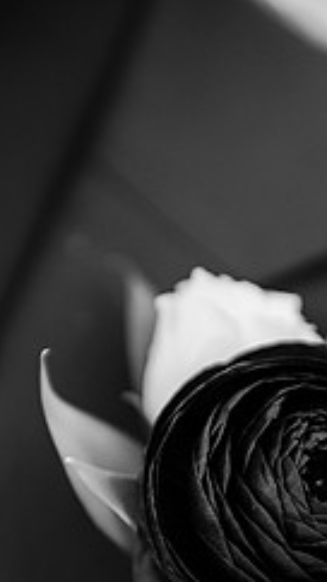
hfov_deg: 8.9
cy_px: 534
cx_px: 256
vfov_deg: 15.6
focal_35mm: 136
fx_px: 2098
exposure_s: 1/1000
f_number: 3.5
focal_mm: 70
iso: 800
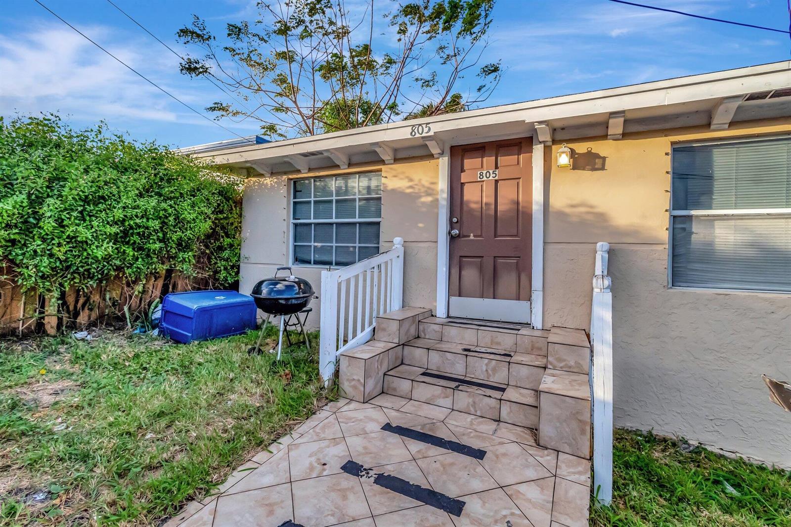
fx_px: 329
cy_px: 264
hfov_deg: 100.4
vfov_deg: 77.3
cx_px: 396
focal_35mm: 15
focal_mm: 10
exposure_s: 1/1250
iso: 1000
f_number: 8
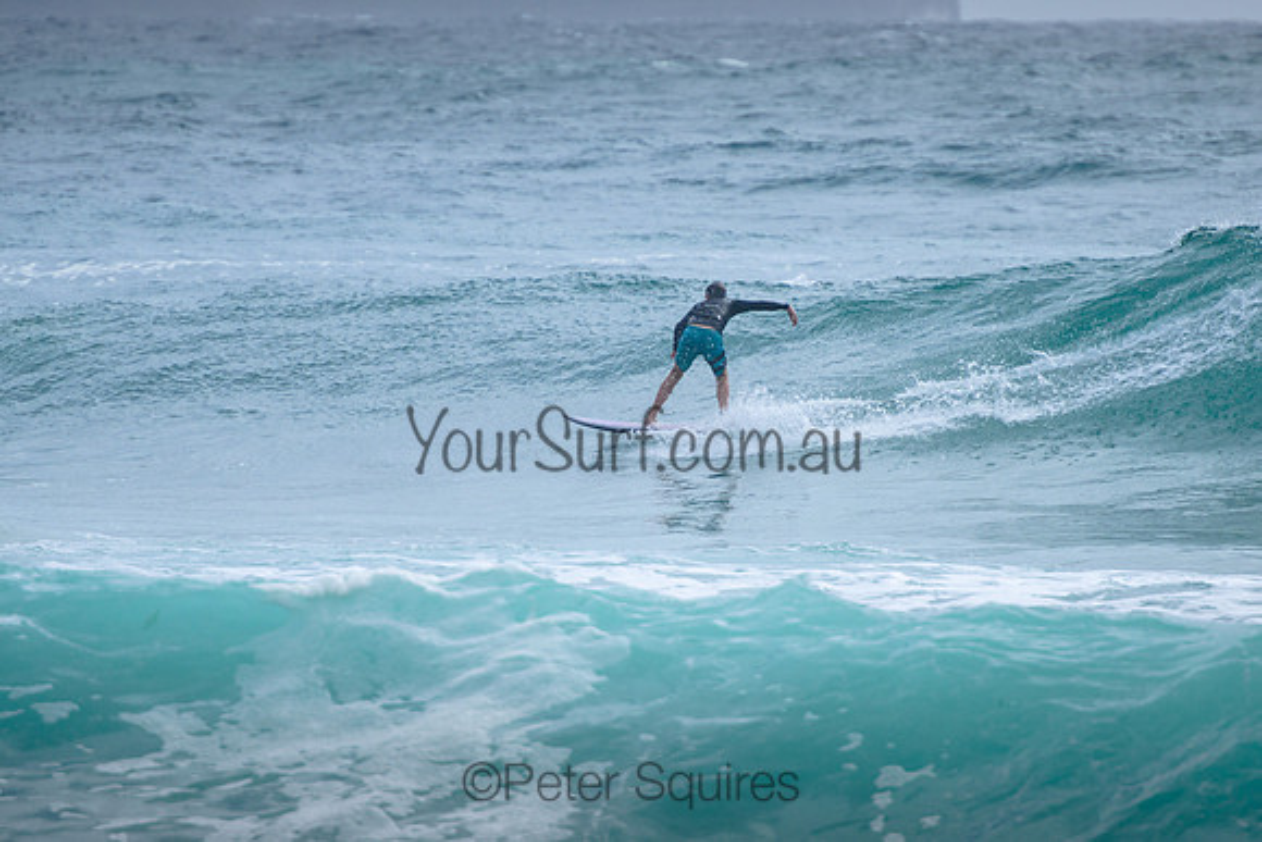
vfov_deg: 2.5
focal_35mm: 550
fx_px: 19289
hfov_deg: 3.7
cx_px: 719
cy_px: 354
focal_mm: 400
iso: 200
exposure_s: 1/2000
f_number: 5.6
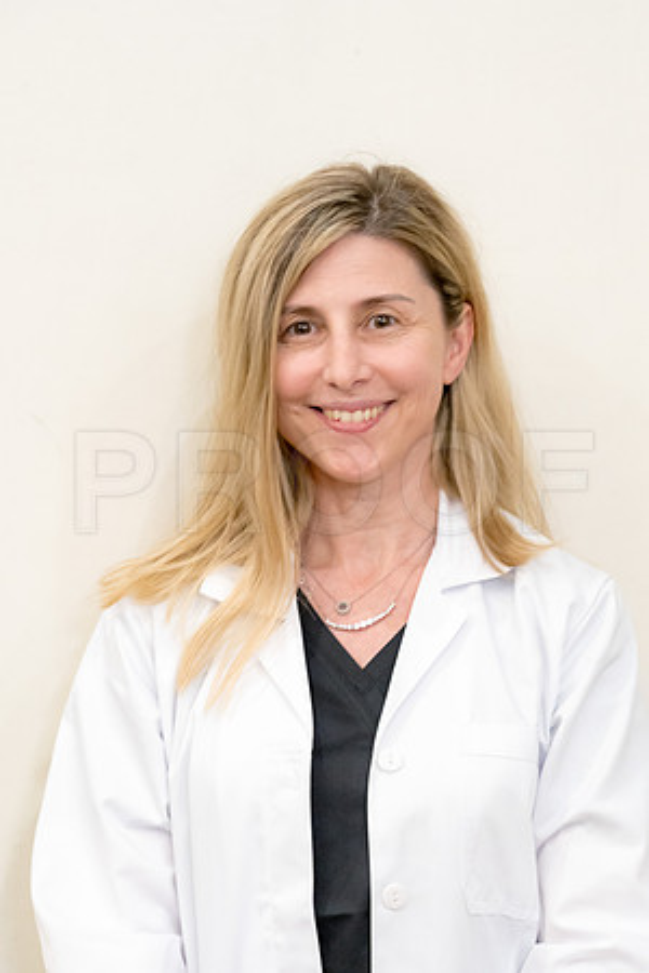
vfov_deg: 11.4
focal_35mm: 180
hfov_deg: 7.6
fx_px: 4867
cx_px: 324
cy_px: 486
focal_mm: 180
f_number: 4
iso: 5000
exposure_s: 1/80
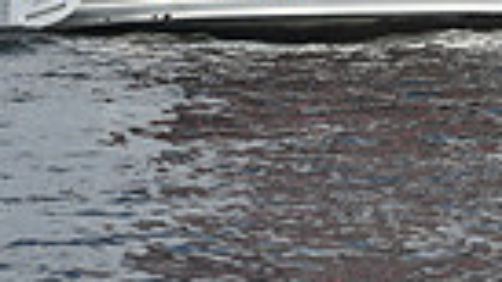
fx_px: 5430
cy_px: -747
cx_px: 497
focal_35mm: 408
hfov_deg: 5.3
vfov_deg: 2.9
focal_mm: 92
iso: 250
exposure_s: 1/1250
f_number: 9
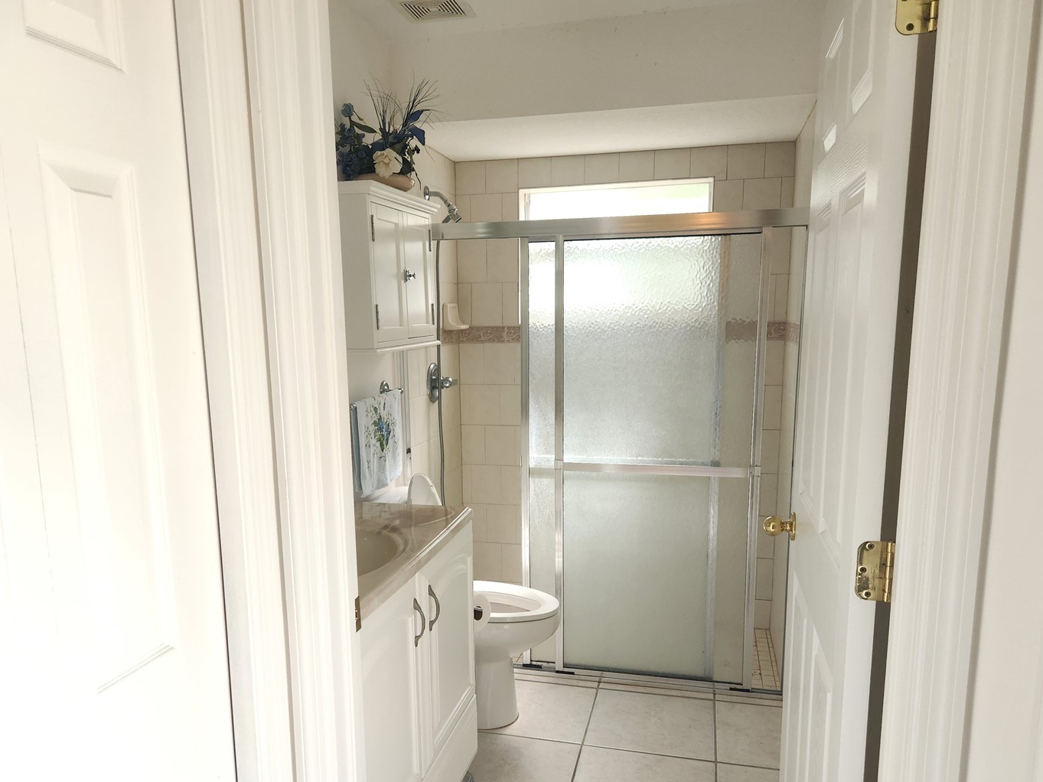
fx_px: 813
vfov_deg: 51.1
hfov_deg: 65.3
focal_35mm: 27
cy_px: 455
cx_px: 505
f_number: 1.8
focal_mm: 5.4
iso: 200
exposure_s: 1/120
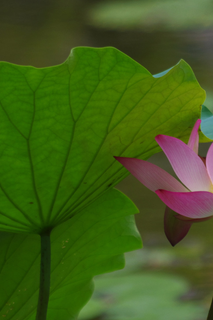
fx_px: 7618
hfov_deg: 1.6
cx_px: 193
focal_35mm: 857
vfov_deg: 2.4
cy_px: 197
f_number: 7.1
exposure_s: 1/320
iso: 200
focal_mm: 300
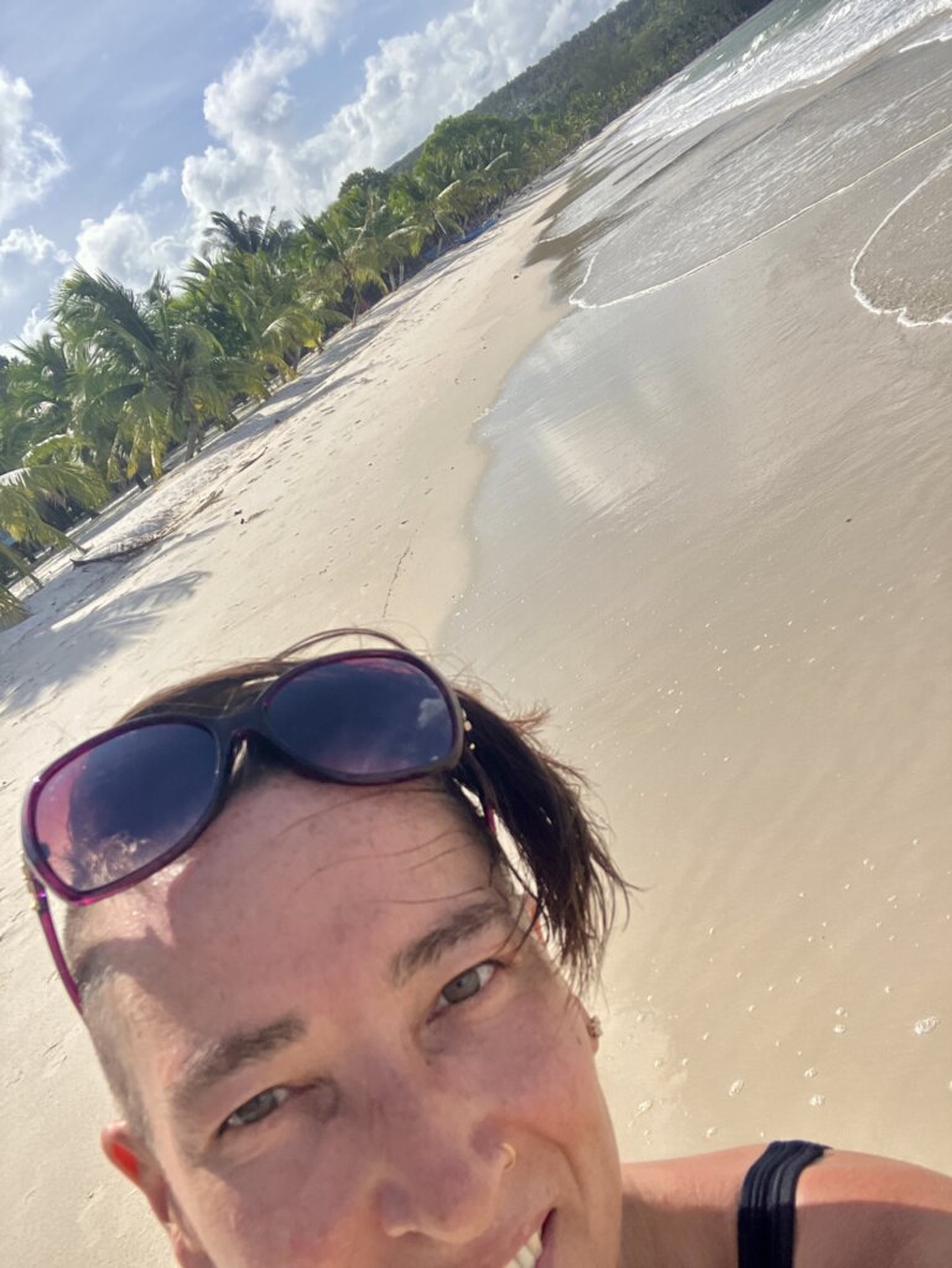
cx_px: 476
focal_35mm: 32
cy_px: 634
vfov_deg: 56.8
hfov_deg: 44.2
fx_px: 1172
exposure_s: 1/1458
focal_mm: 2.87
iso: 20
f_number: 2.2
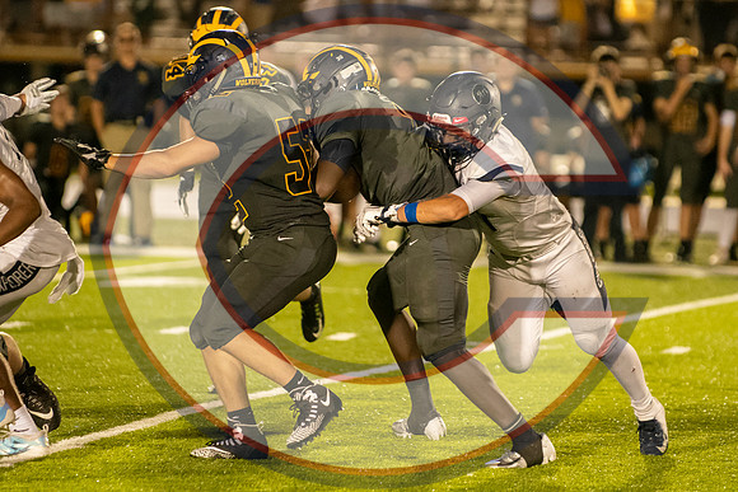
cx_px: 385
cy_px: 235
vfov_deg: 4.4
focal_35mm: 313
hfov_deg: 6.6
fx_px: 6425
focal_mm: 200
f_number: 2.8
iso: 9000
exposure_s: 1/1250
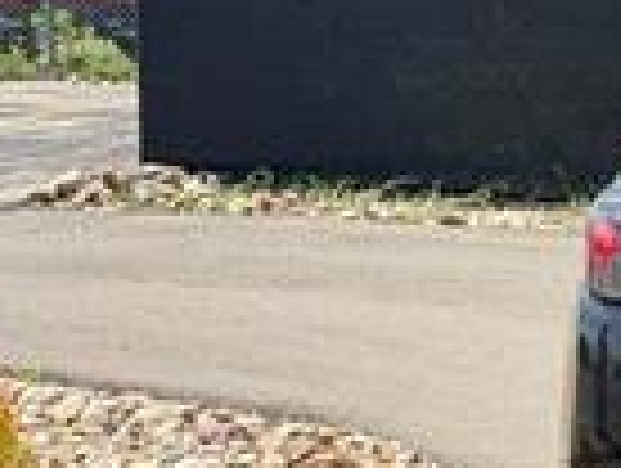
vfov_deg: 8.5
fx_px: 3145
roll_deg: +2.8
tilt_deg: -5.6
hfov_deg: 10.6
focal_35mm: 175
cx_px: 1098
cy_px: 338
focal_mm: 6.76
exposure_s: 1/1980
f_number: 1.78
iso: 80
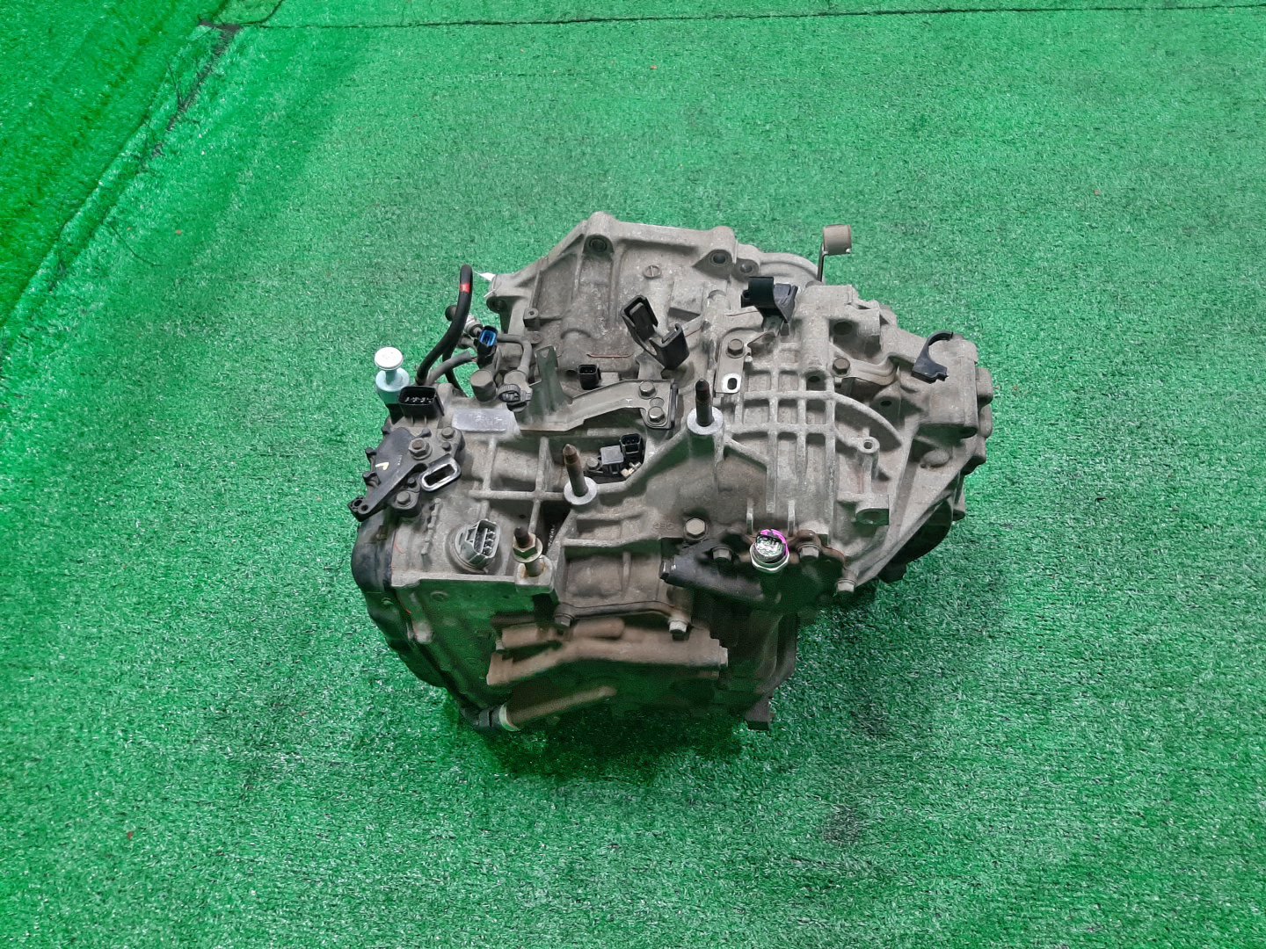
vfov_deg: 53.1
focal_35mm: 26
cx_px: 633
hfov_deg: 67.3
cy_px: 474
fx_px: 951
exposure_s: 1/50
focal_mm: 3.93
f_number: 1.7
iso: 142
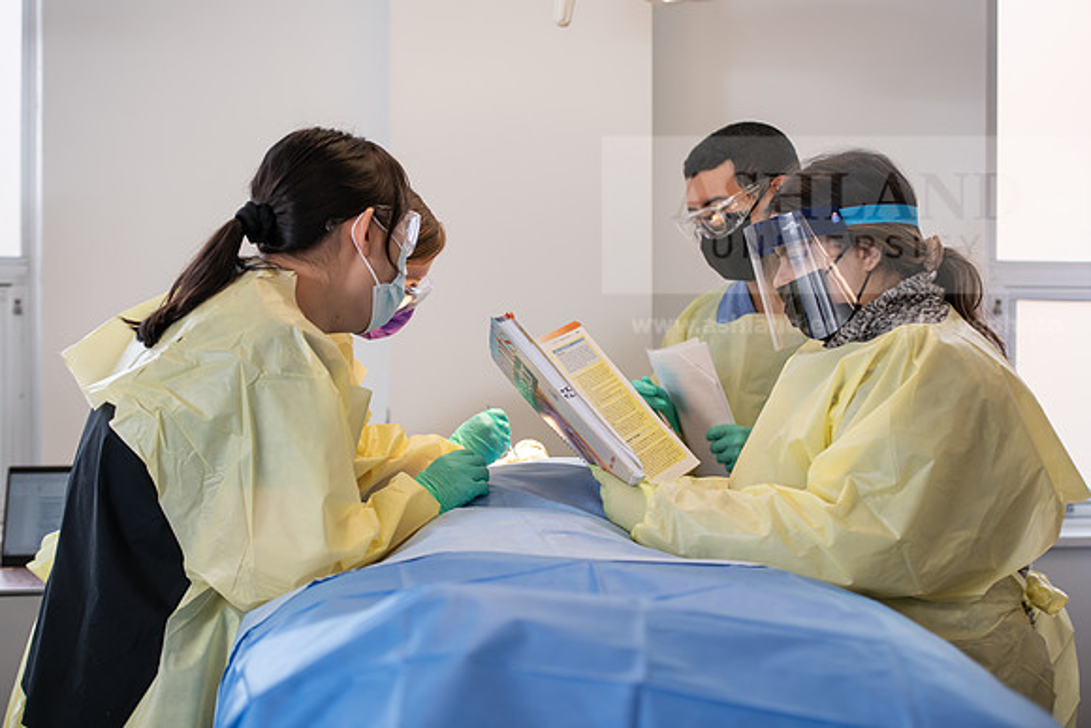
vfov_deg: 19.5
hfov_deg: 28.8
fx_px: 2122
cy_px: 364
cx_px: 546
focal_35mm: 70
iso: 250
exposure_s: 1/200
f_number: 3.5
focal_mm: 70
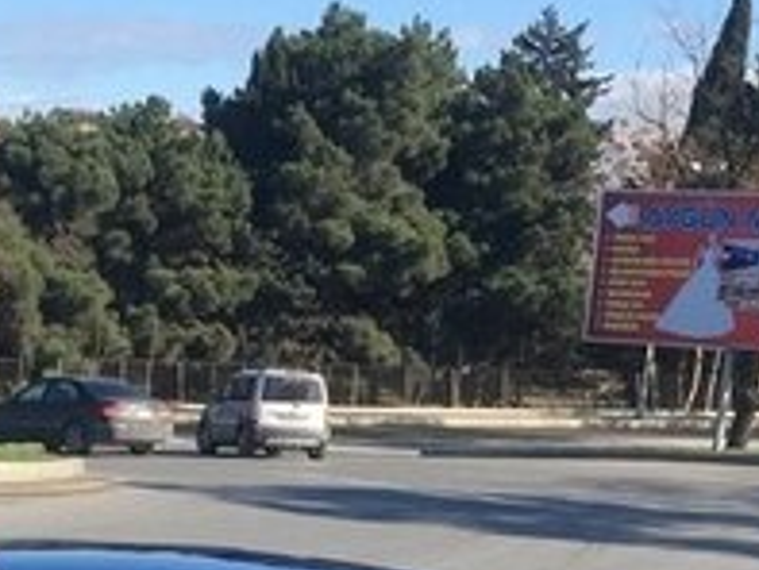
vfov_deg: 14.3
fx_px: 2128
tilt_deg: -14.6
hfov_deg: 19.9
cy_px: 853
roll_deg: -3.2
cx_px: 112
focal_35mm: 97
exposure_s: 1/725
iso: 25
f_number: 2.2
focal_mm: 4.15
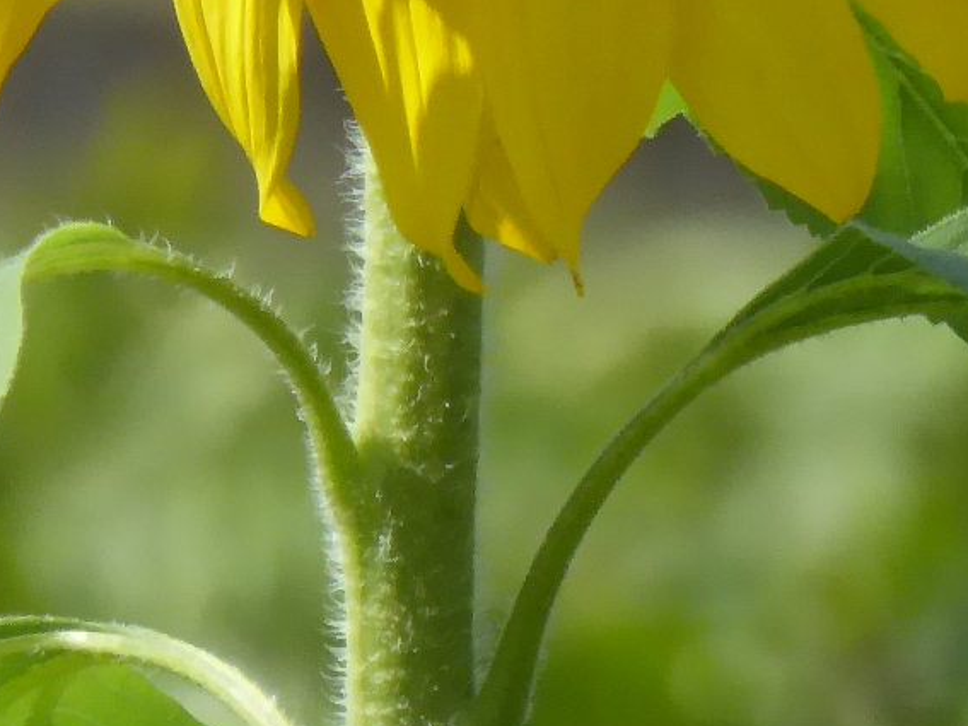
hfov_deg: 0.5
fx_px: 100928
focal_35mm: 3610
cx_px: 1328
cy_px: -234
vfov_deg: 0.4
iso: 250
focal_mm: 129
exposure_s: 1/500
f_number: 6.4
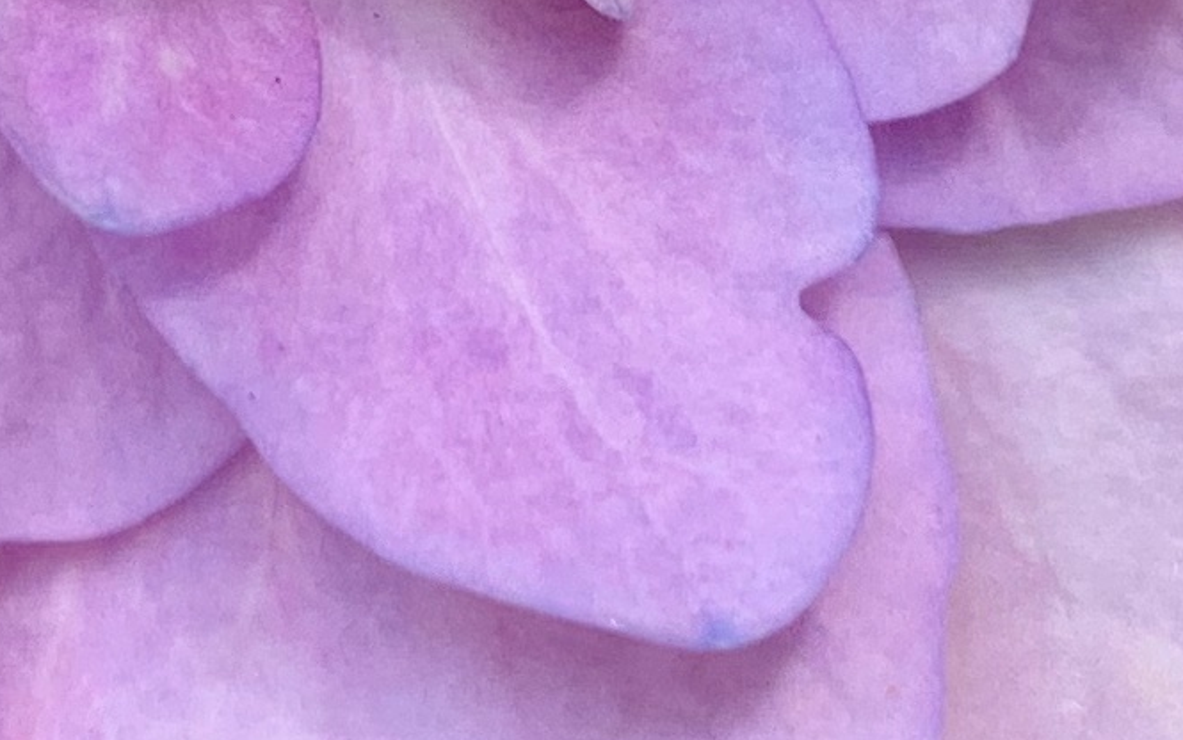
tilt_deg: -13.9
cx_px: 317
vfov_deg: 7.8
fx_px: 5386
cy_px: -50
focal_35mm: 167
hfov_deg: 12.5
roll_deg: -1.0
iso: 25
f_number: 1.8
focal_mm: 4.25
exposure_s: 1/431
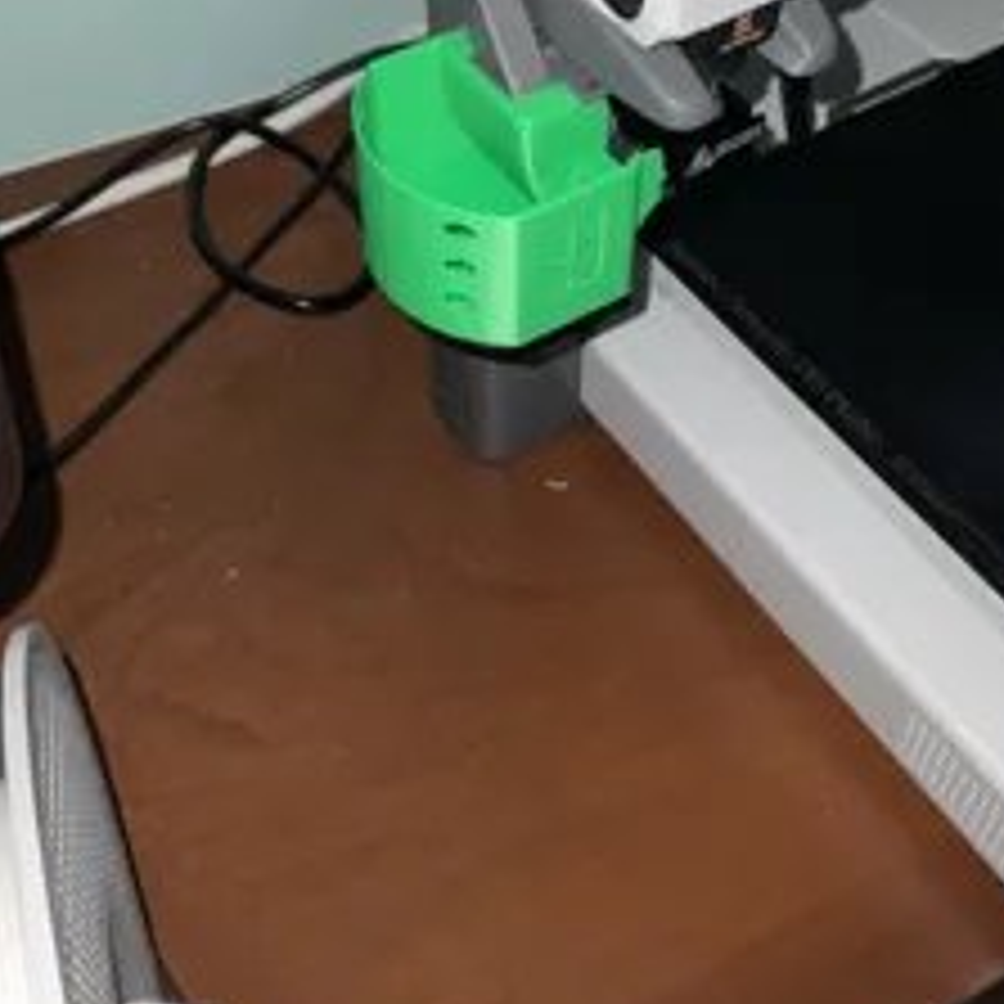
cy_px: 239
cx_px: 522
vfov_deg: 35.9
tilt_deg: -45.0
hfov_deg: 36.8
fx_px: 1509
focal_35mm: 46
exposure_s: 1/30
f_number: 1.8
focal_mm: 3
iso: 16
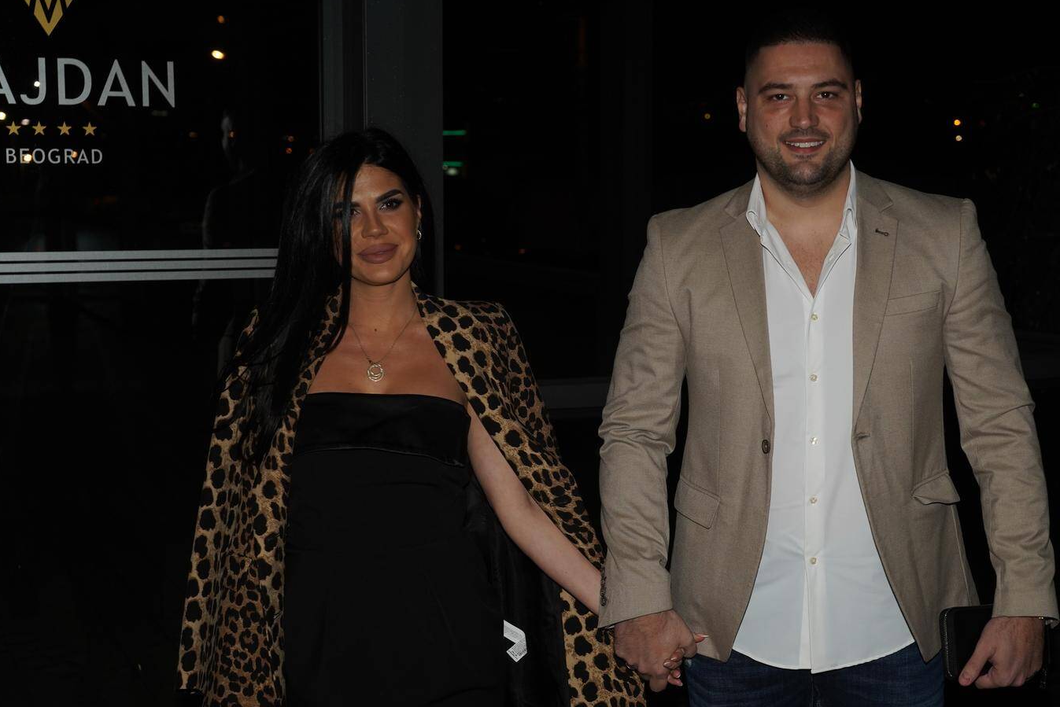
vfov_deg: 23.8
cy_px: 335
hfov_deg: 35.0
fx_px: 1679
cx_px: 619
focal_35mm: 57
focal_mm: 48
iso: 800
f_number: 5
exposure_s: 1/250
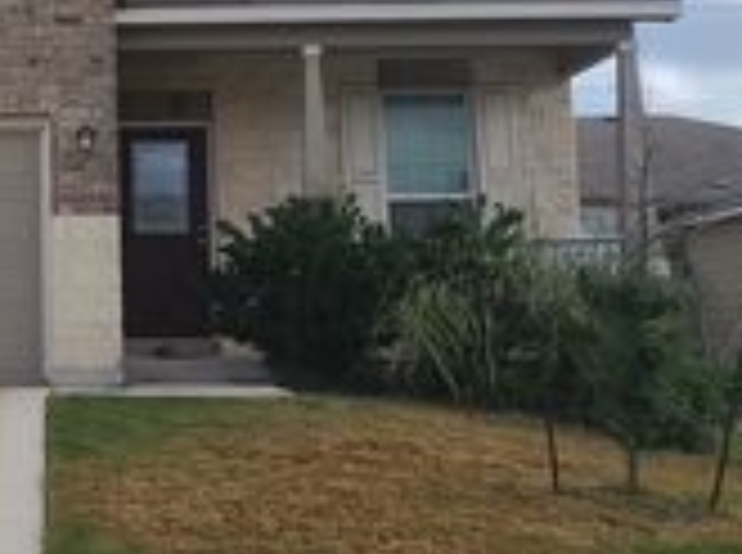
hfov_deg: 23.9
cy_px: 74
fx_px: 1690
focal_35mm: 79
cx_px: 27
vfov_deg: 18.3
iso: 40
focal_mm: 5.4
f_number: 1.8
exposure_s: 1/1709
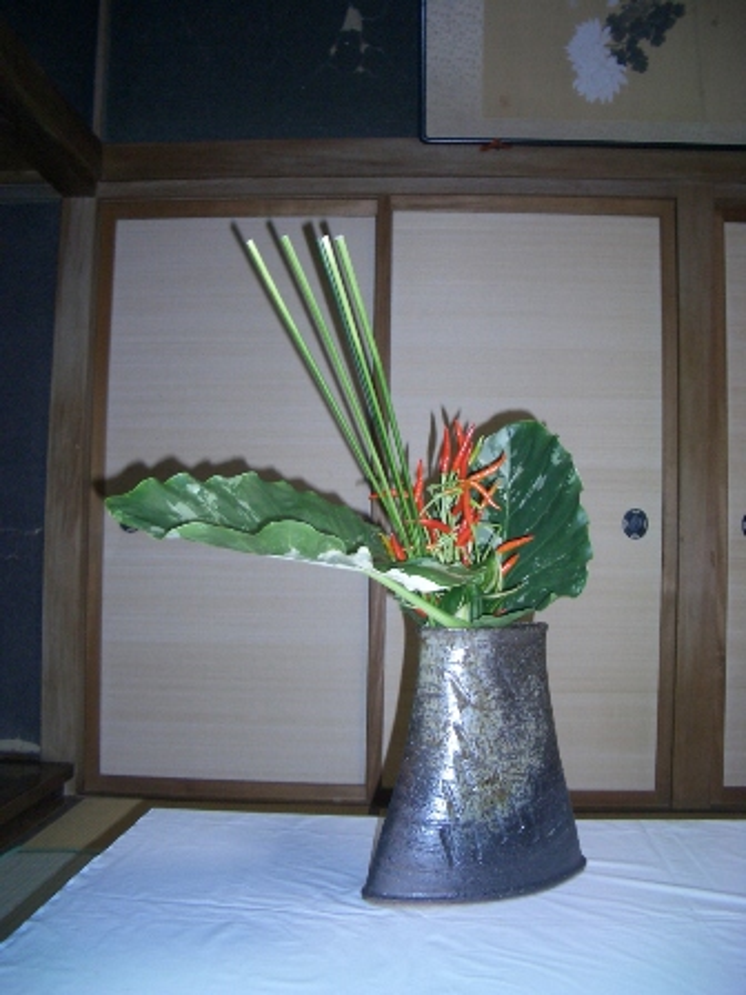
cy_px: 498
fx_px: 1006
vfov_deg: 52.6
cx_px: 373
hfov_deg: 40.7
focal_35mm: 35
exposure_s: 1/60
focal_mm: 5.8
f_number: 2.6
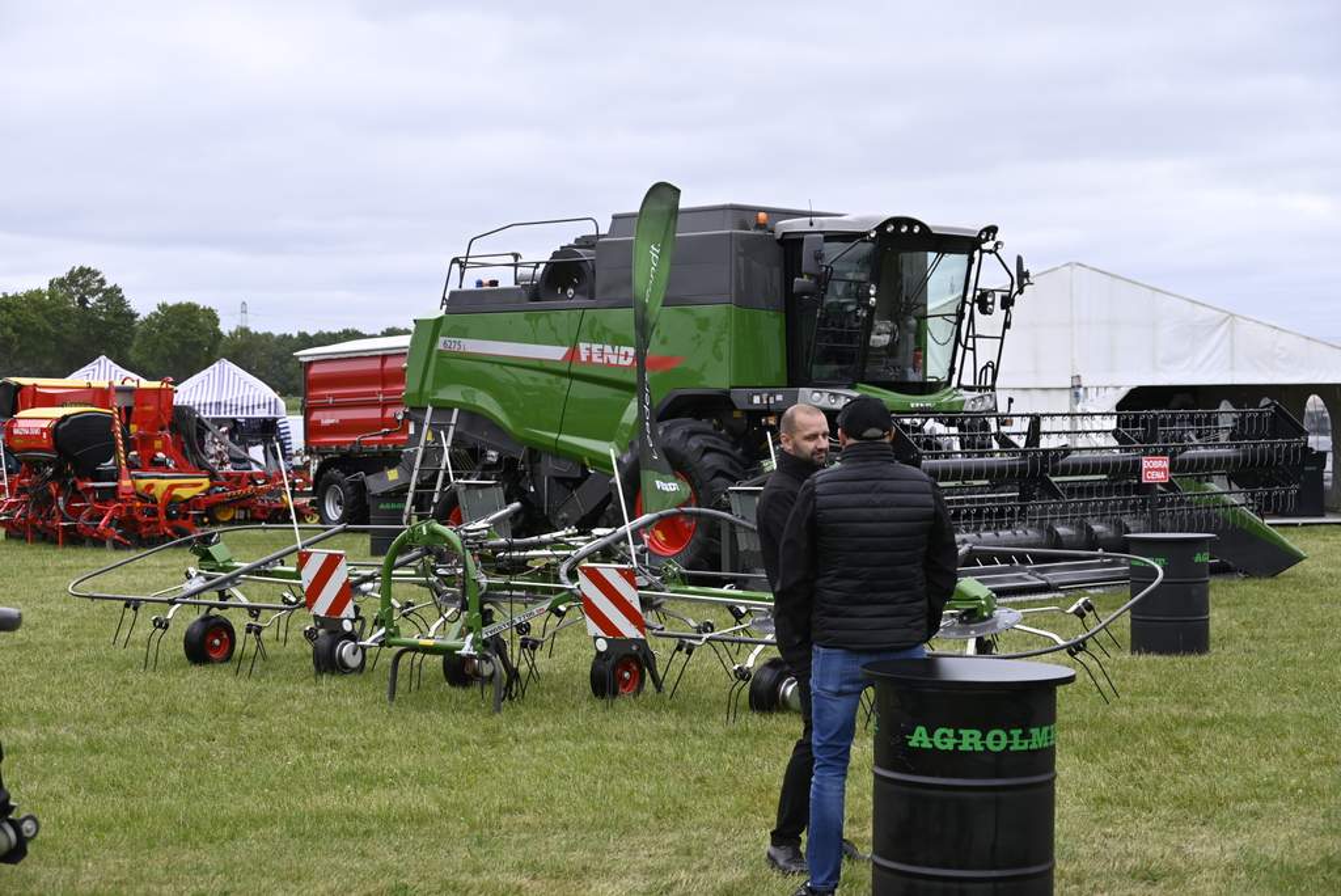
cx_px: 670
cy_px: 448
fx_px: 2199
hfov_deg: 33.9
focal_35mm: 59
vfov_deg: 23.0
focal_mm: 59
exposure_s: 1/400
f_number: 6
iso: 250
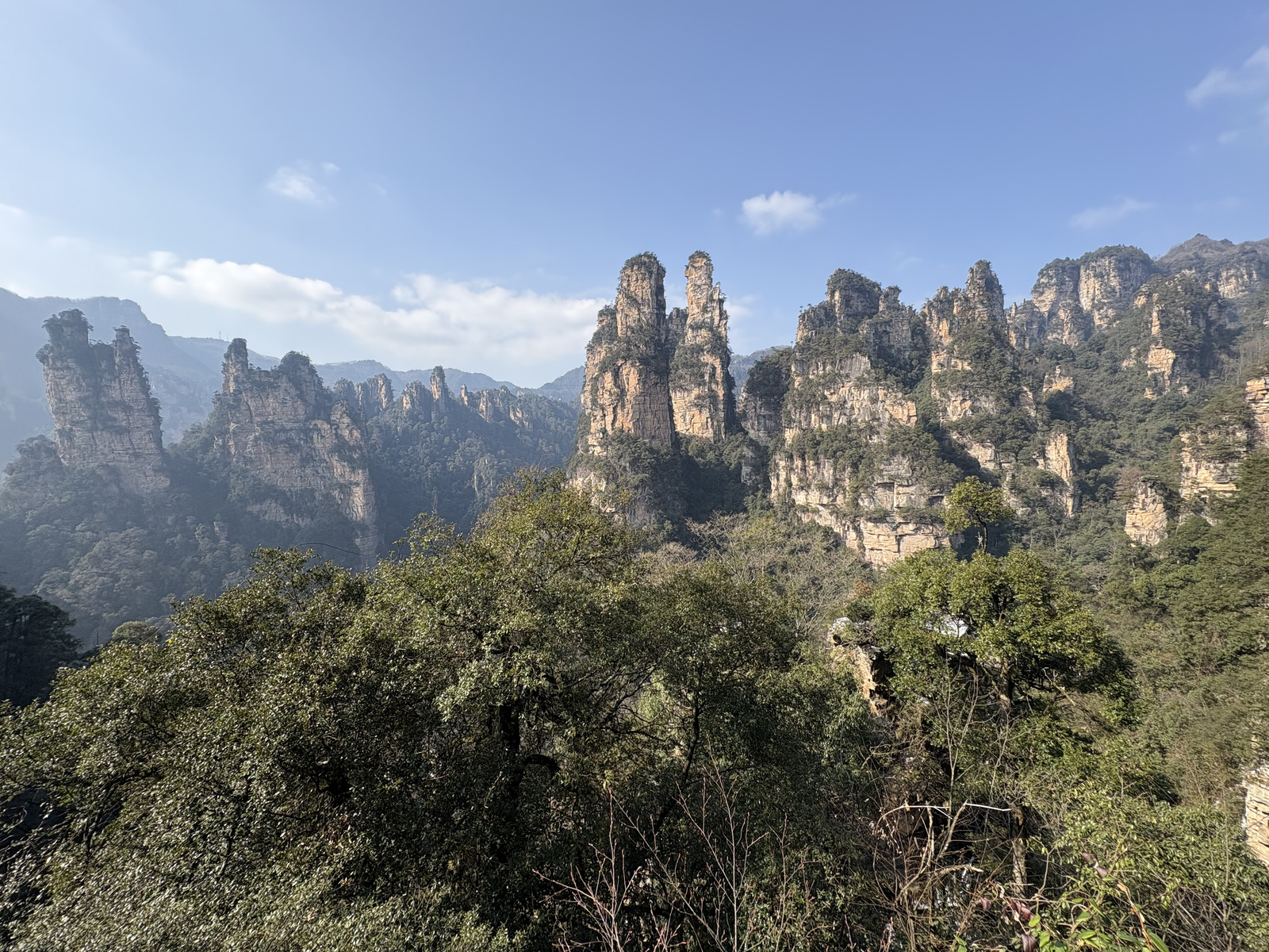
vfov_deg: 85.7
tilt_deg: -2.0
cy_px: 476
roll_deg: -0.2
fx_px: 513
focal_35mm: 14
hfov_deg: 102.1
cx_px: 634
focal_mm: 2.22
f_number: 2.2
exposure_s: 1/944
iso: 40
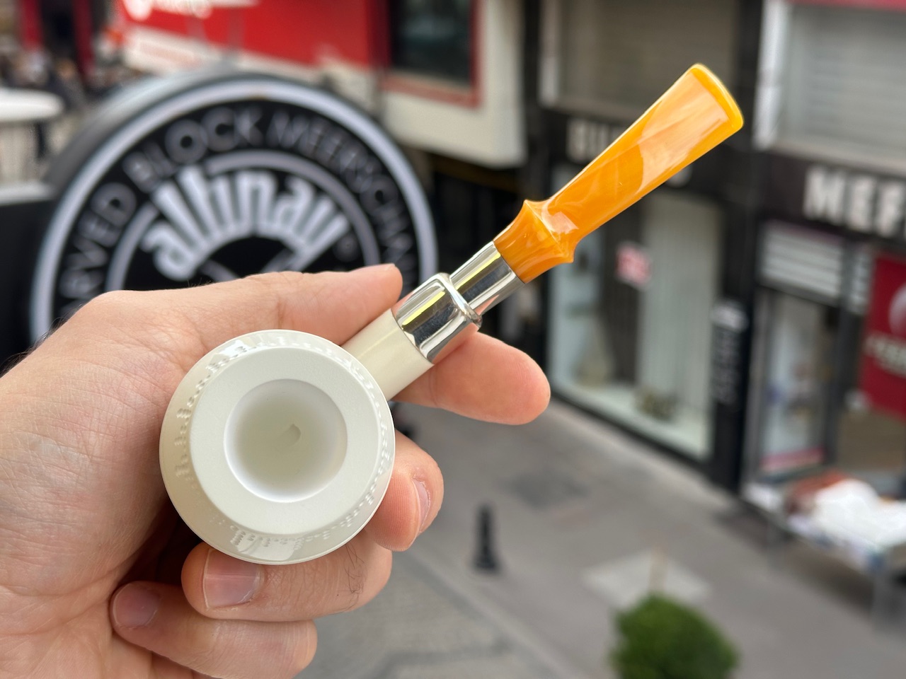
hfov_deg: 39.7
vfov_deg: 30.3
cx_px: 453
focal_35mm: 48
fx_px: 1256
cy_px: 340
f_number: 1.78
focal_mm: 6.86
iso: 64
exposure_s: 1/263
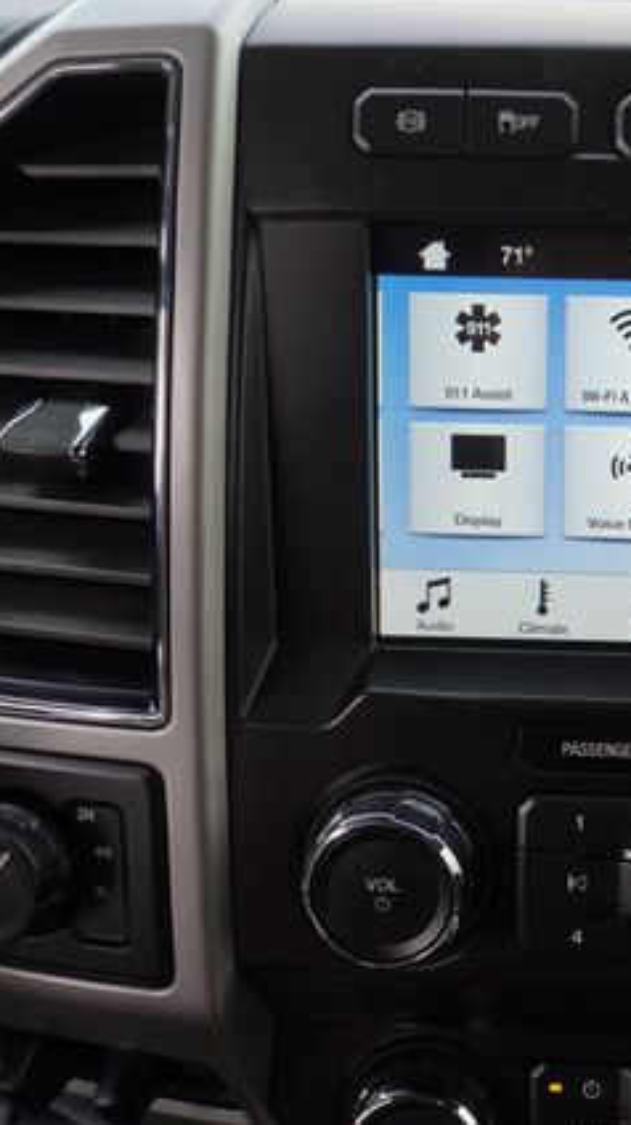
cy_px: 562
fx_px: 1132
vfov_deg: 52.8
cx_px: 628
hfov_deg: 29.2
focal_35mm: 38
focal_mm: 16
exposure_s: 1/60
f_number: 4
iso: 100
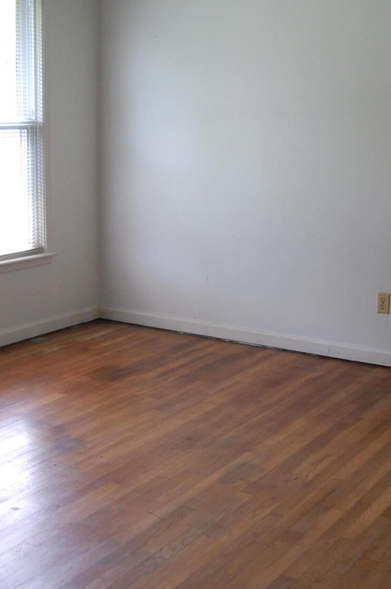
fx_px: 882
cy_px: 294
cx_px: 266
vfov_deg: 36.9
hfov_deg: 24.9
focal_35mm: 54
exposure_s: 1/60
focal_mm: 20
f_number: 4
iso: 400
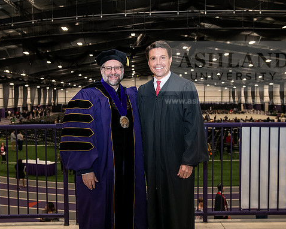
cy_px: 114
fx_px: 347
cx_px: 138
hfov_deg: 44.8
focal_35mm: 41
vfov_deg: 36.5
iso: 2500
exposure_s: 1/200
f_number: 4.5
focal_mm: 36
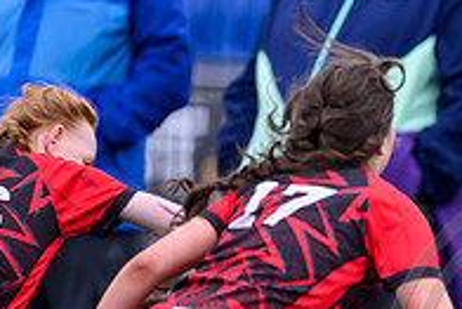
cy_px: 342
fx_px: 21460
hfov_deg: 1.2
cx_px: 881
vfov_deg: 0.8
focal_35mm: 1671
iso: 500
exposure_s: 1/1250
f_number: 3.2
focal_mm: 400
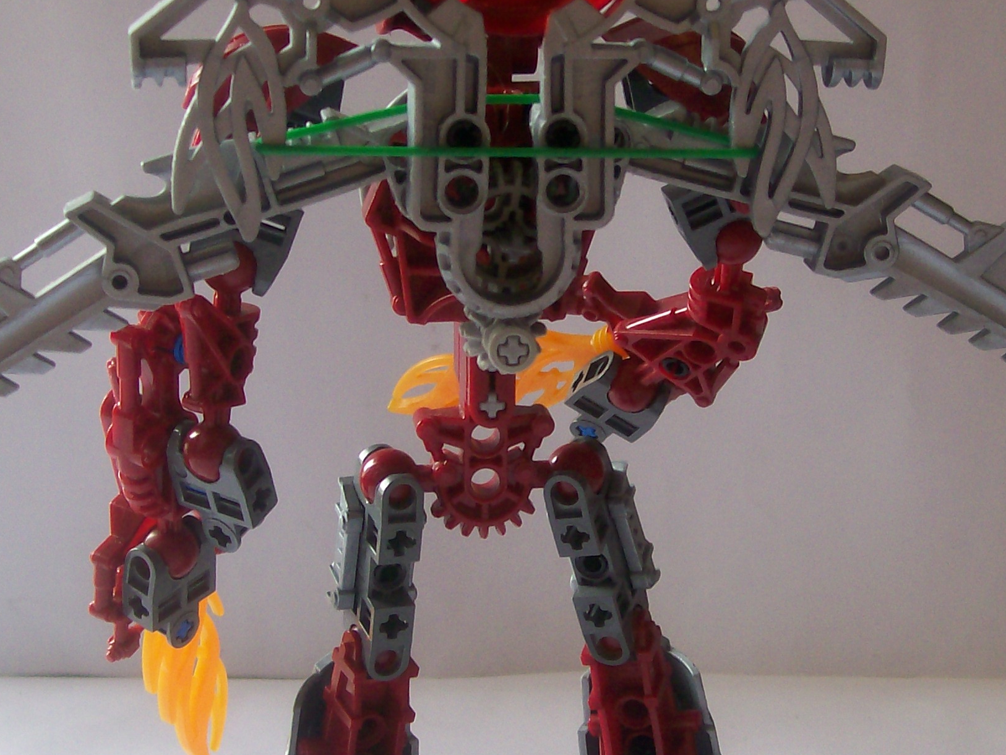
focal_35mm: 68
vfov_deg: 21.6
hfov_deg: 28.5
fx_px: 1976
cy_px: 426
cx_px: 566
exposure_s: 1/50.1
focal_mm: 6
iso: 80
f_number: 2.7
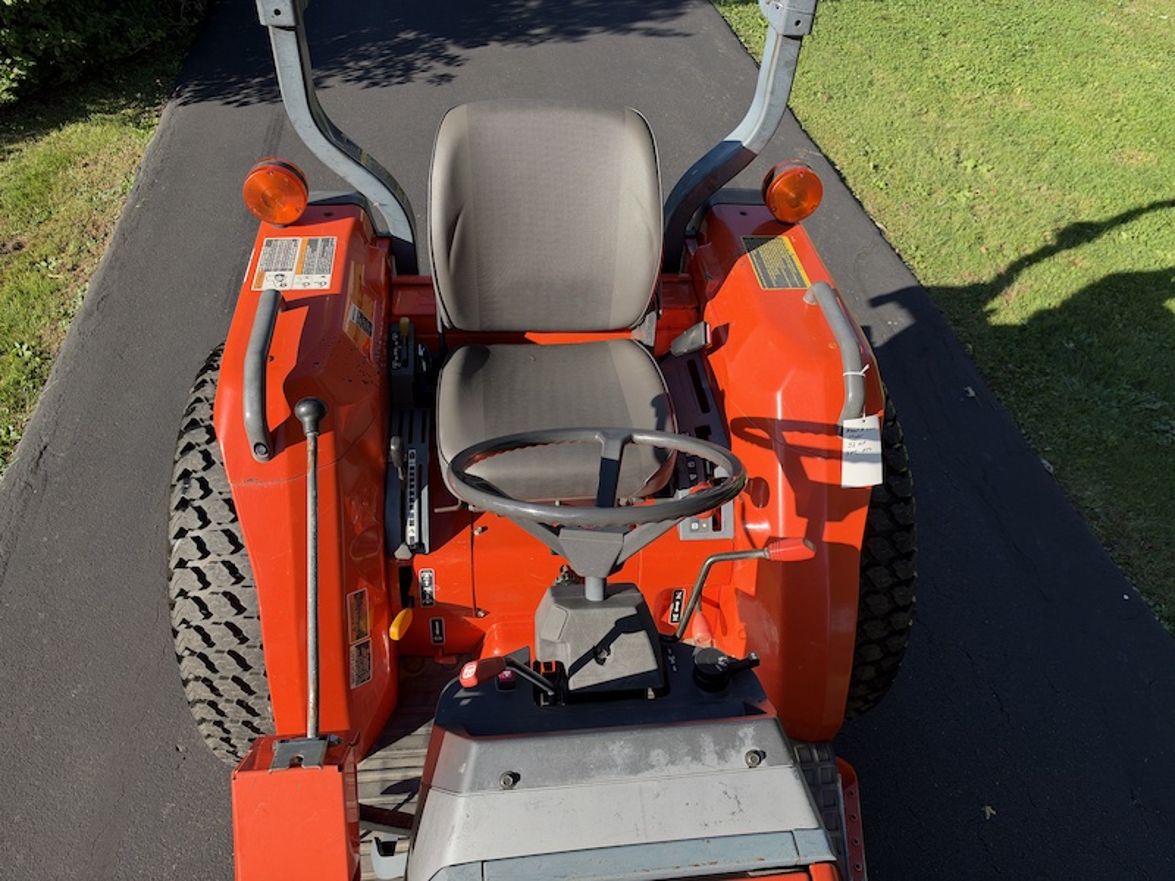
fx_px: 815
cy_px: 440
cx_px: 588
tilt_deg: -47.0
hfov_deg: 71.6
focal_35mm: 24
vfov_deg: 56.8
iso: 80
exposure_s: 1/1575
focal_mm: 6.93
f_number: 1.8
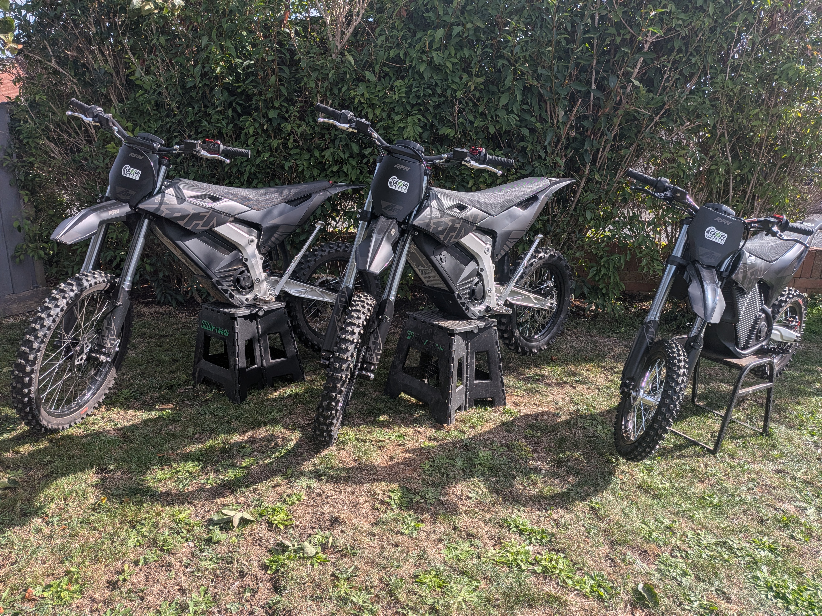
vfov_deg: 56.8
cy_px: 308
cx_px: 411
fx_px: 570
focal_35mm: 24
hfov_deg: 71.6
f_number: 1.7
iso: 31
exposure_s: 1/8264
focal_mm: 4.53
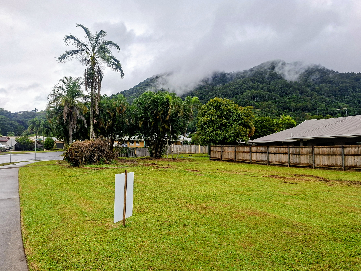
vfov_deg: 58.9
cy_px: 136
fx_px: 240
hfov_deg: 73.9
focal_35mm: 23
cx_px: 180
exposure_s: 1/840
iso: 50
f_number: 1.8
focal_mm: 5.54
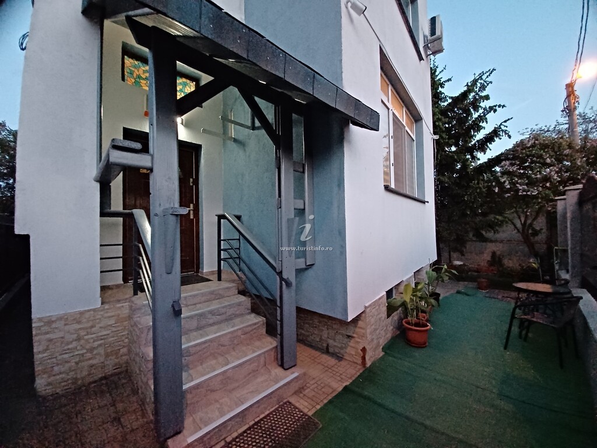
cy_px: 224
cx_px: 298
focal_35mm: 13
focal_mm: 1.42
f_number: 2.2
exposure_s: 1/16.7
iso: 400
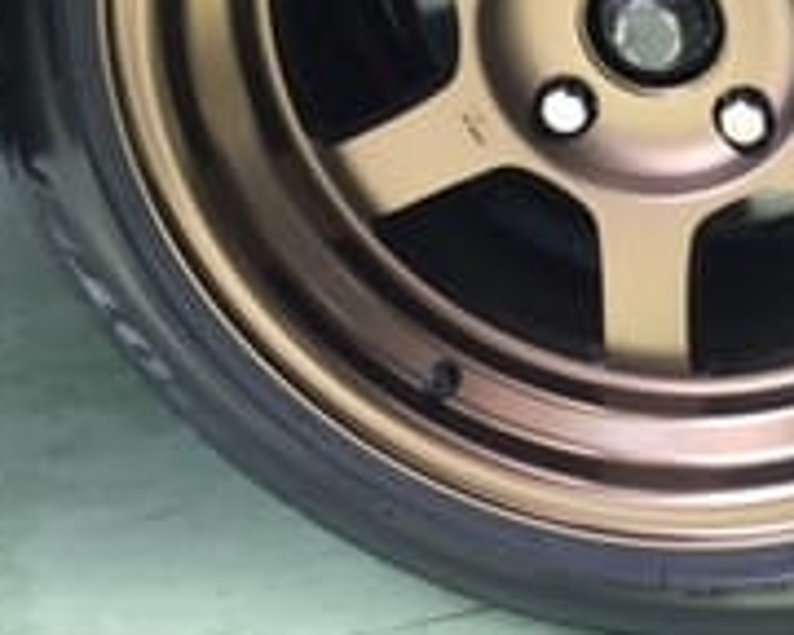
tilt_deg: -25.9
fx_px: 1668
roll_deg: +0.3
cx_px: 679
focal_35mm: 71
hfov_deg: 26.1
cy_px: 31
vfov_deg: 21.0
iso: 32
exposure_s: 1/120
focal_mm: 4.15
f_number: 2.2
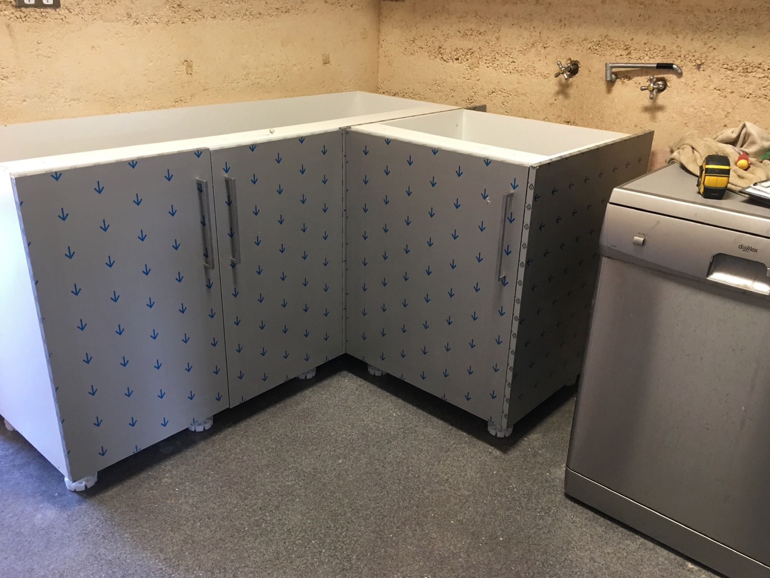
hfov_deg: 60.0
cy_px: 294
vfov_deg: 46.8
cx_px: 392
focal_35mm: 30
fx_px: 667
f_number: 2.2
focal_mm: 4.15
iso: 80
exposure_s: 1/17
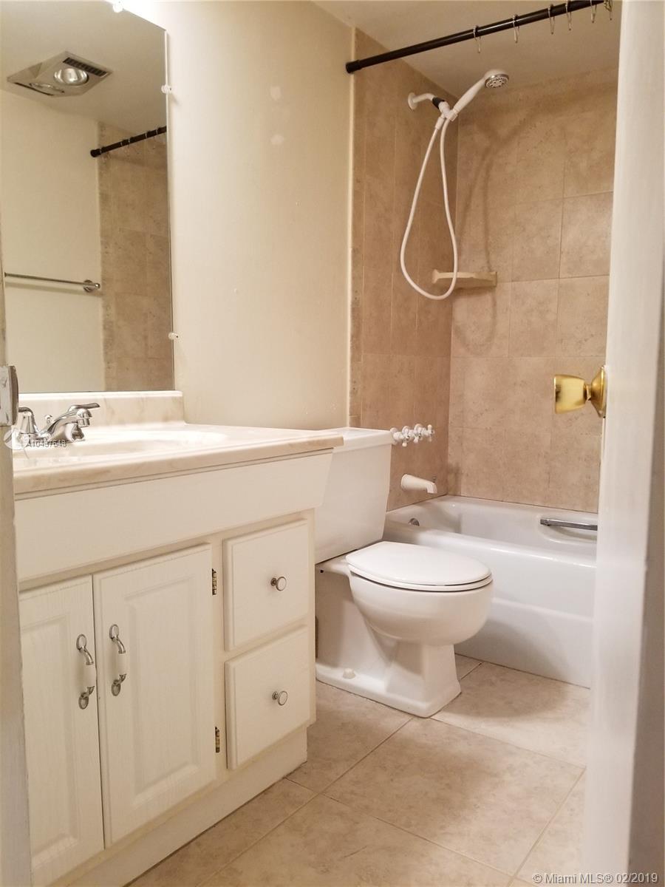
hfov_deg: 53.1
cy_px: 444
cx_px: 332
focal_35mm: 26
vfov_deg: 67.3
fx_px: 666
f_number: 1.7
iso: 200
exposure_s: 1/30
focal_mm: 4.3
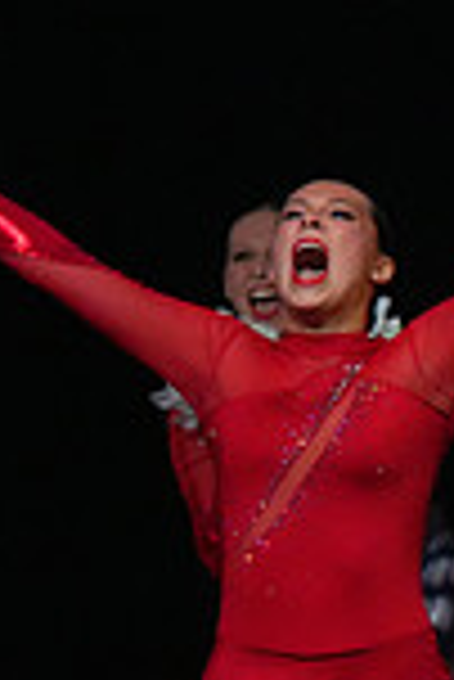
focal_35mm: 843
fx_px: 15909
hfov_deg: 1.6
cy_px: 759
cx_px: 1286
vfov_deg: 2.4
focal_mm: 220
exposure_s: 1/1000
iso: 12800
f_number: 5
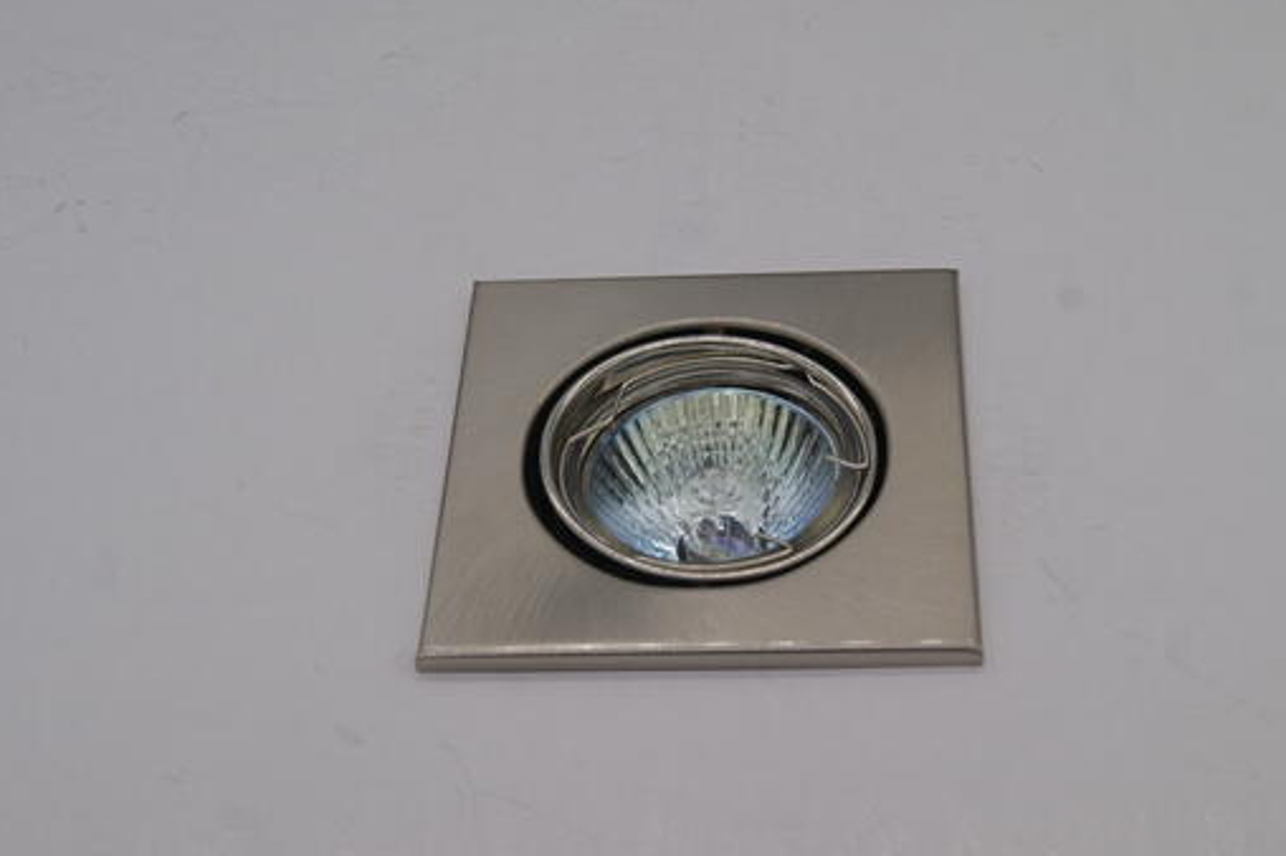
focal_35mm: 62
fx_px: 2213
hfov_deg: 32.4
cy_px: 499
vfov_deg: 21.9
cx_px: 694
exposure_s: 1/80
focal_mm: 30
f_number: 11
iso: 100
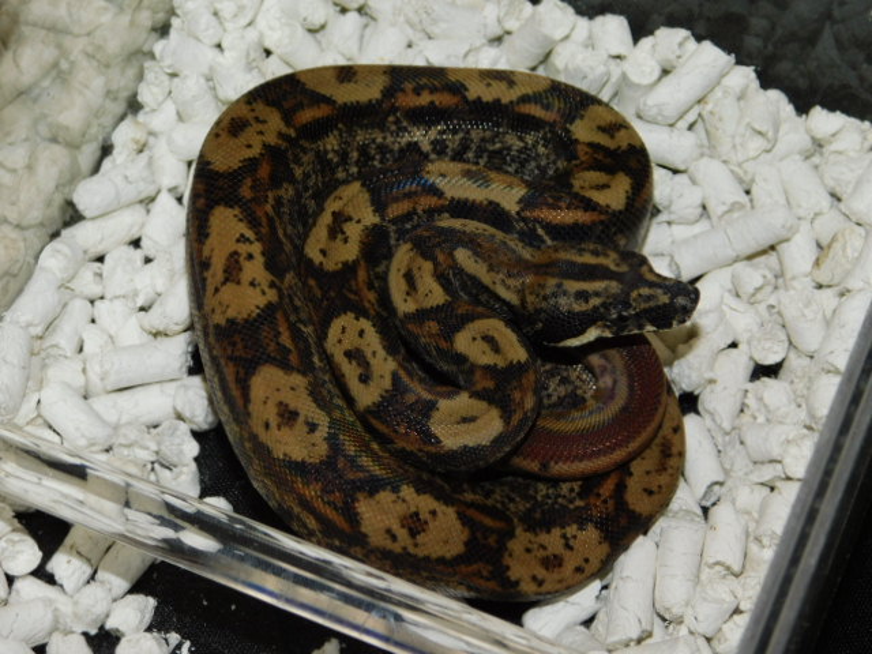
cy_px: 327
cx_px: 436
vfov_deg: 12.9
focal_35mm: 115
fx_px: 2897
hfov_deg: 17.1
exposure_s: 1/60
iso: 200
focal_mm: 20.3
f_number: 4.8
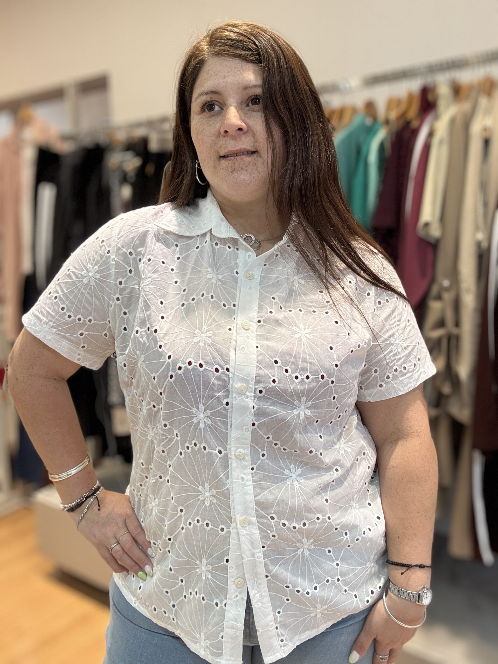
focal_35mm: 30
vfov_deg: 60.0
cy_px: 332
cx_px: 249
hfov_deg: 46.8
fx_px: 575
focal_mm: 2.69
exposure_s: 1/50
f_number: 1.9
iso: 80
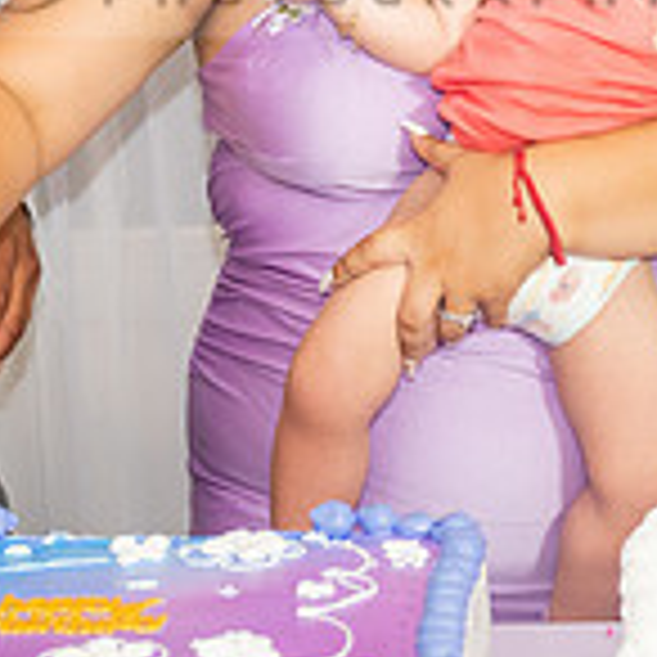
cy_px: 25
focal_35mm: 172
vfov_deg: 10.1
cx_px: 377
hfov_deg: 10.2
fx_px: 3693
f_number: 2.8
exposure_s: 1/125
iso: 1000
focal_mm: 44
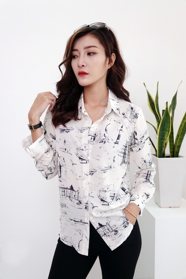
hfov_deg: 42.3
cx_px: 93
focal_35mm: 31
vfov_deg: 60.3
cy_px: 140
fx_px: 240
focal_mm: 11.51
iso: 800
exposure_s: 1/125
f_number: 4
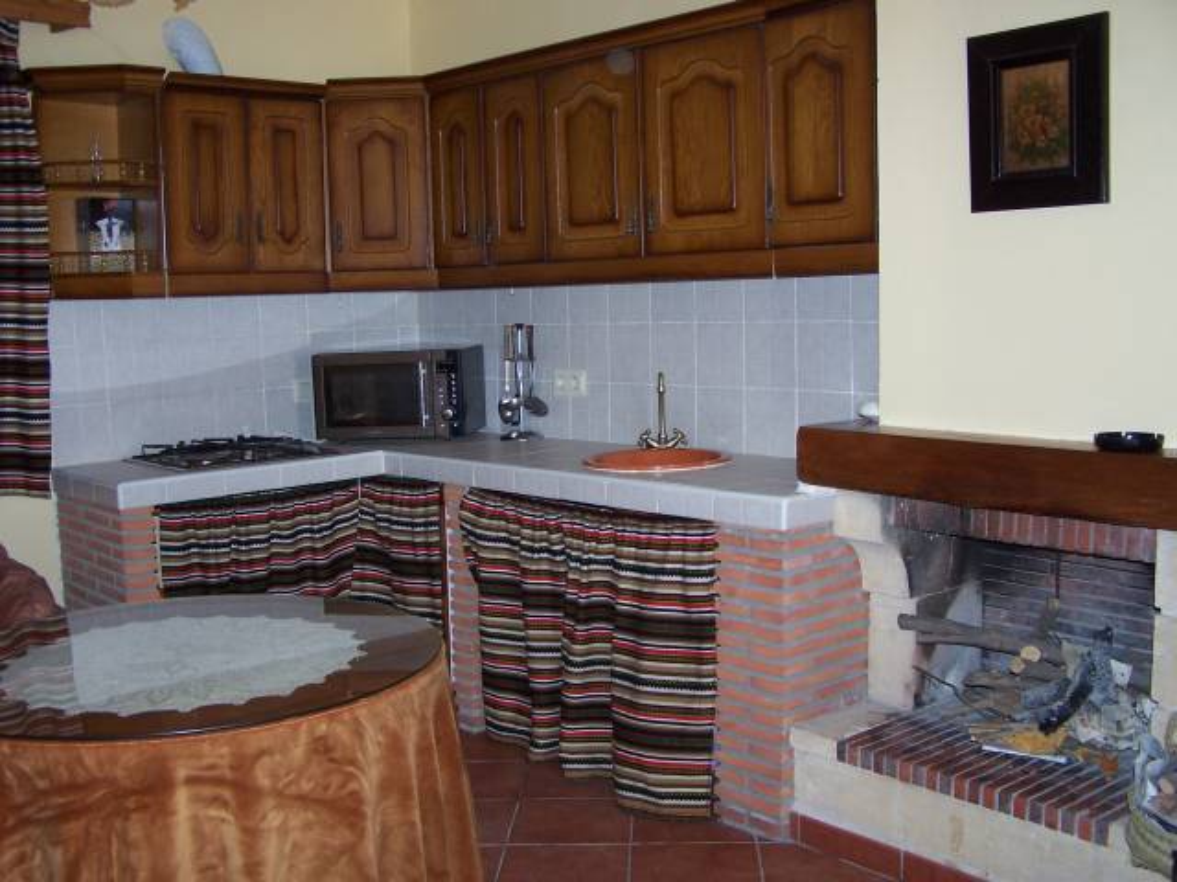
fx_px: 1292
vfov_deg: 37.7
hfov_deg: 49.0
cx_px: 588
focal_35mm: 38
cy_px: 441
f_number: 2.8
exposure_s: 1/60
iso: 140
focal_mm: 6.3
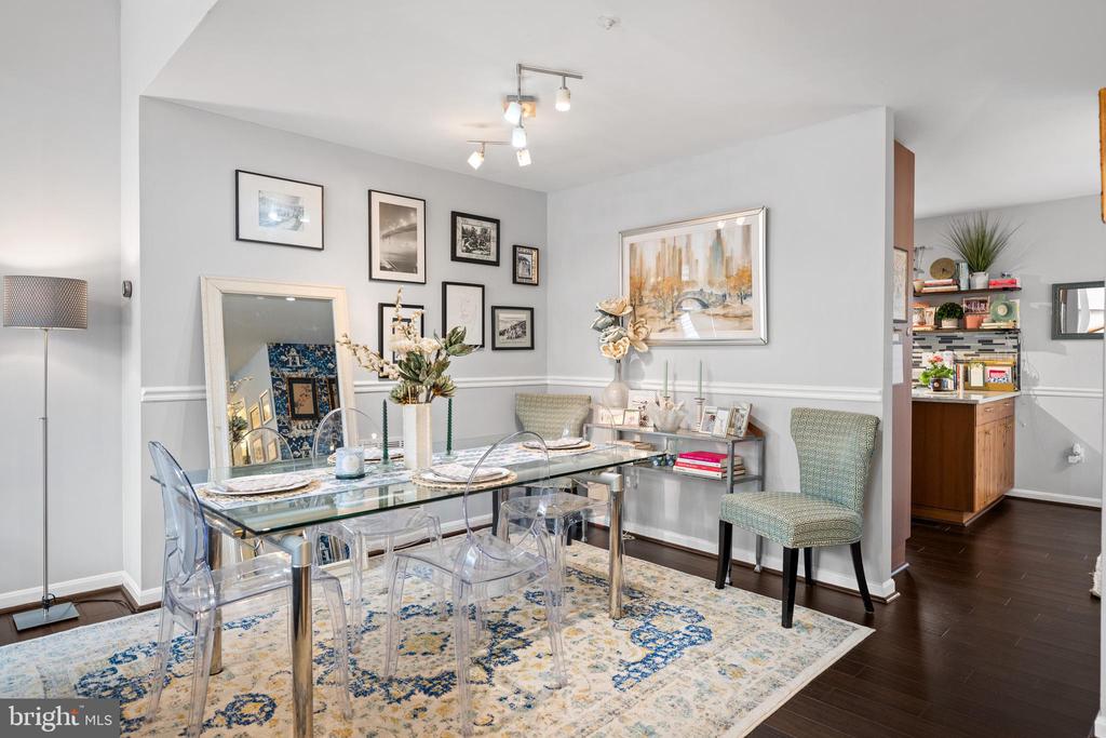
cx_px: 553
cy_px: 369
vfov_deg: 61.9
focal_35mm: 20
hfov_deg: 84.0
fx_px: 614
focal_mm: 20
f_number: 2.8
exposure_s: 1/40
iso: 800
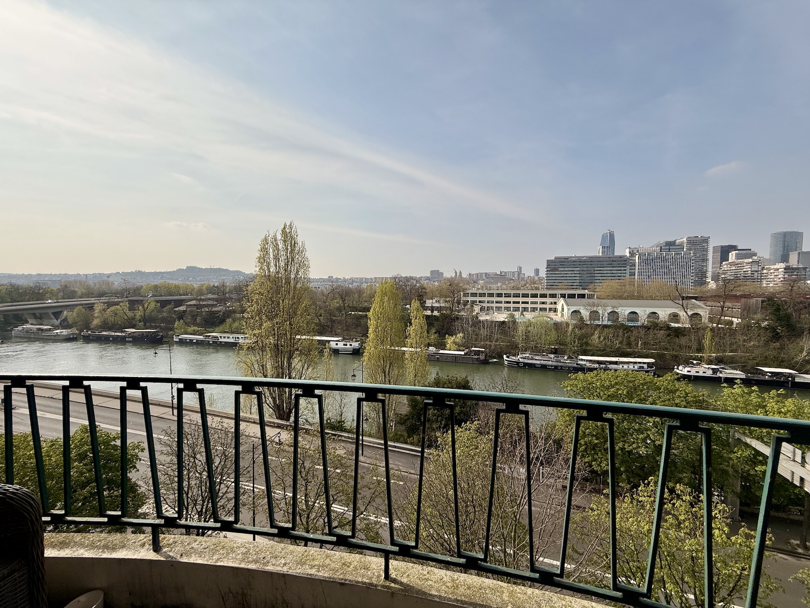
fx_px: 328
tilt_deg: -2.2
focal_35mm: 14
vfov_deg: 85.7
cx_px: 405
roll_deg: +0.3
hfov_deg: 102.1
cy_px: 304
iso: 50
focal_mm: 2.22
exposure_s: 1/3460
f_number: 2.2
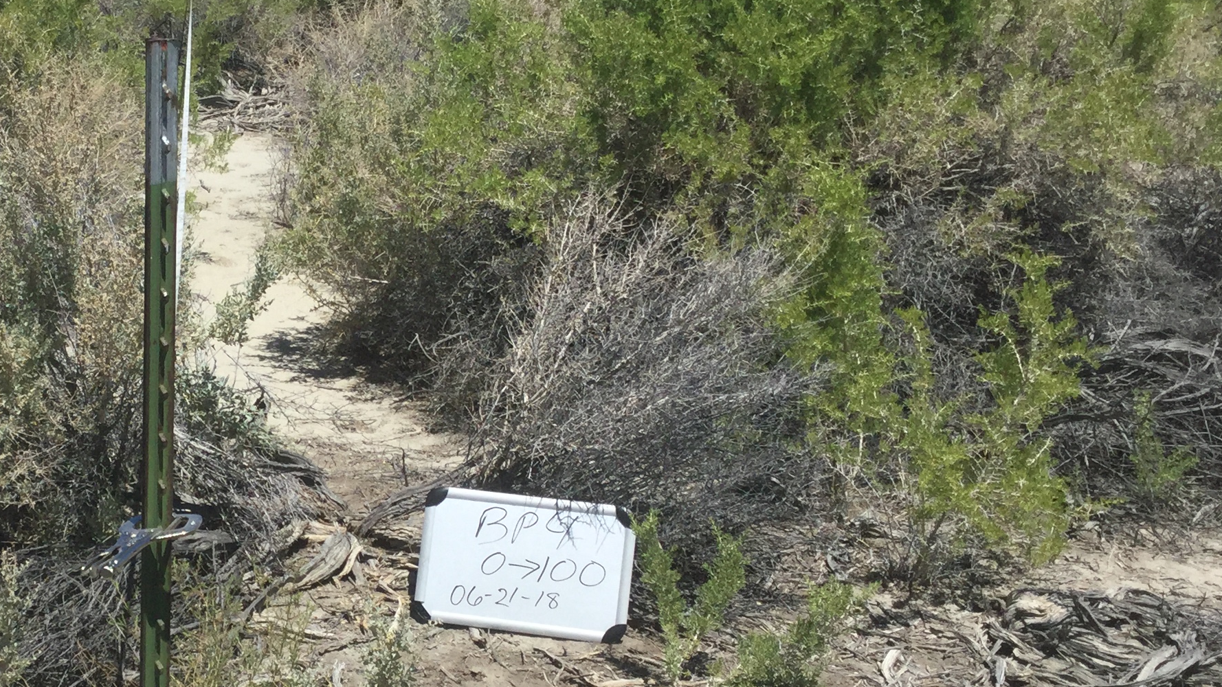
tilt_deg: -18.1
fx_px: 2009
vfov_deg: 19.4
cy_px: 459
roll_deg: -1.3
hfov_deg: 32.9
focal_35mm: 62
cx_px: 248
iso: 25
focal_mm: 3.3
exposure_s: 1/2331
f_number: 2.4
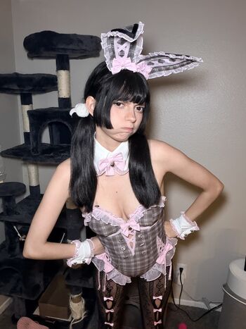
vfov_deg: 60.0
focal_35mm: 30
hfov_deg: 46.8
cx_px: 123
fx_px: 284
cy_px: 164
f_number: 1.9
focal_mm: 2.71
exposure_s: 1/24
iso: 500
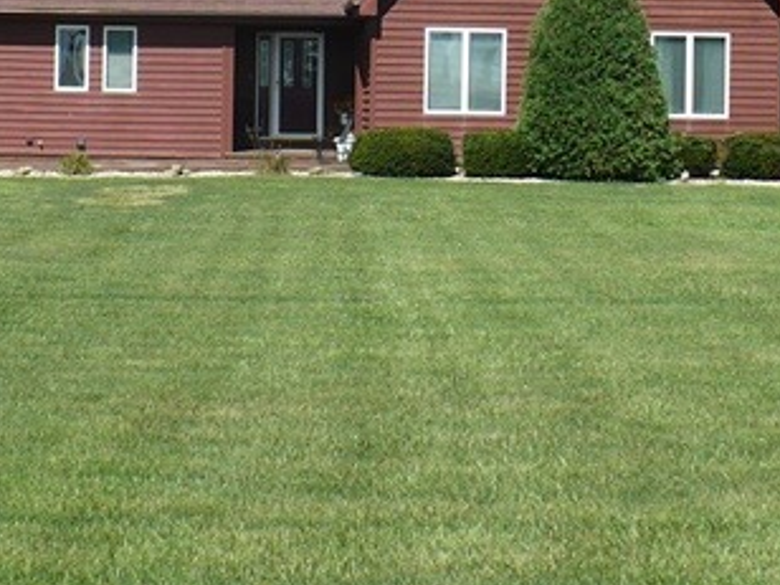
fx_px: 2343
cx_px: 311
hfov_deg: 18.9
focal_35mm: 104
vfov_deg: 14.1
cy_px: 46
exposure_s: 1/1000
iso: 100
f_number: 2.8
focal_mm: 6.1
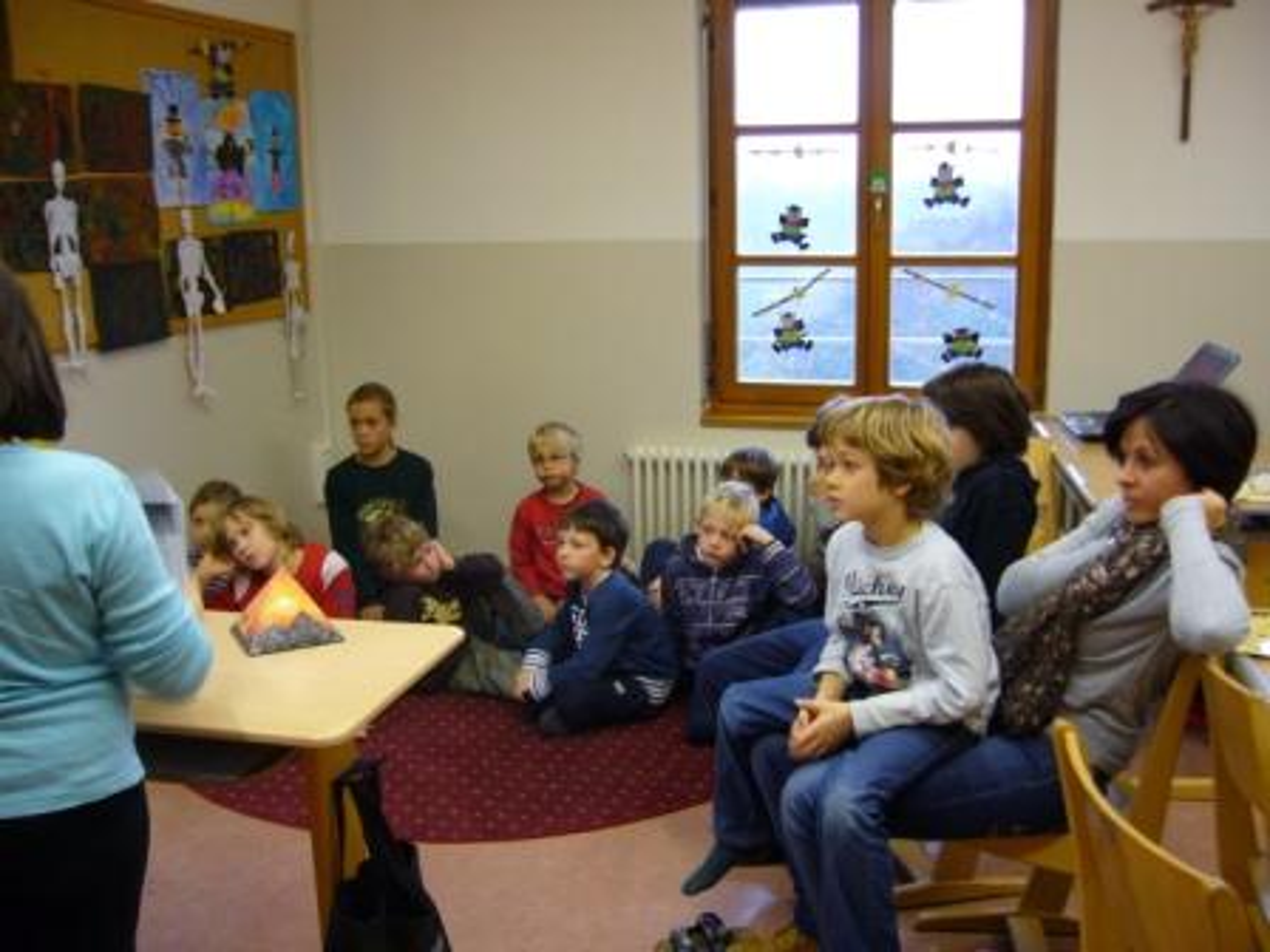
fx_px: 1284
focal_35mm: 35
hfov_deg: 52.6
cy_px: 476
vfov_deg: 40.7
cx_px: 635
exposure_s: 1/8
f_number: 2.8
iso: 80
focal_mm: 5.8
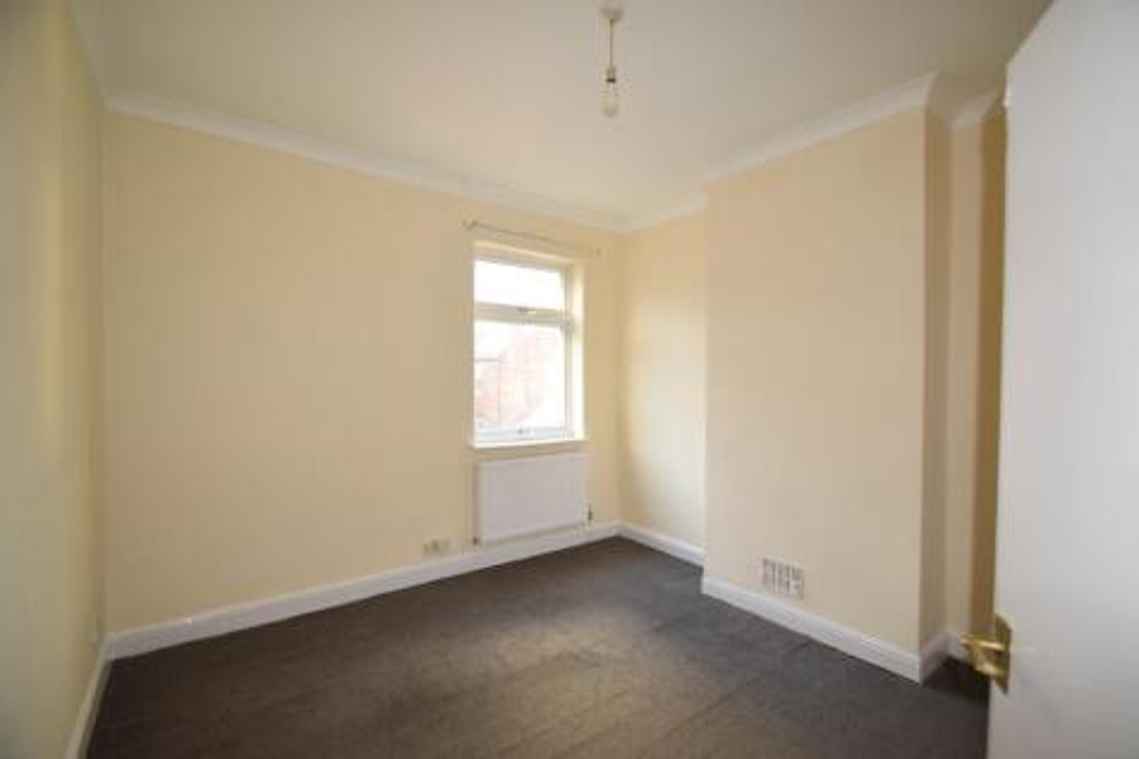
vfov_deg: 77.3
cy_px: 380
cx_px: 570
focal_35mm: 15
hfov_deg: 100.4
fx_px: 474
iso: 800
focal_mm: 10
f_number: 4.5
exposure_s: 1/80
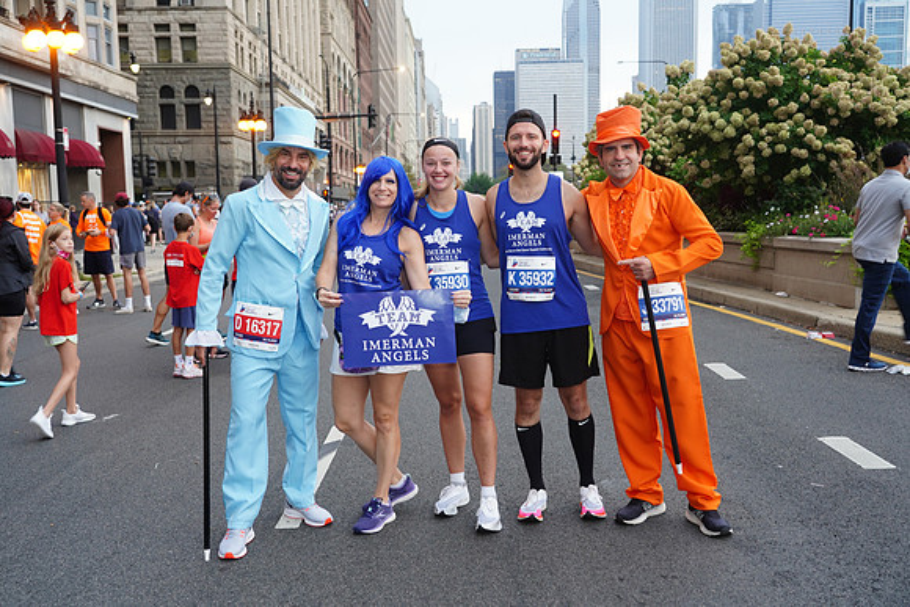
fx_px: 860
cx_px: 455
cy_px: 304
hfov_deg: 55.8
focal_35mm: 34
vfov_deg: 38.9
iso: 500
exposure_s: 1/80
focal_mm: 34
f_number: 4.5
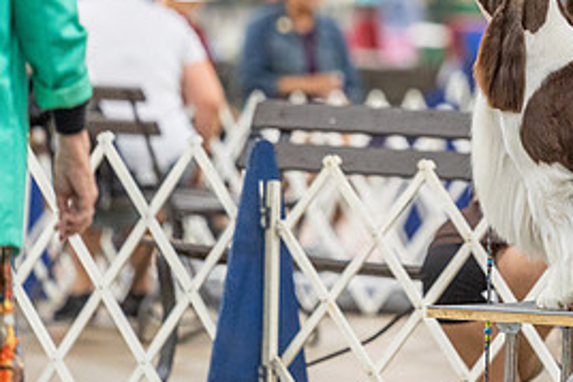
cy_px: 39
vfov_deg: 3.2
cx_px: 445
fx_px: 6832
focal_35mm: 429
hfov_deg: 4.8
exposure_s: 1/200
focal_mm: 198
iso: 3200
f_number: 2.8
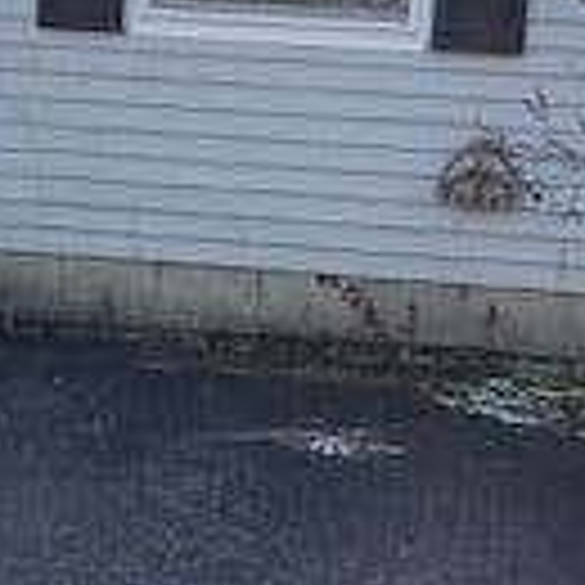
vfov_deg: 15.3
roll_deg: -2.6
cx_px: 198
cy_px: 450
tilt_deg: -11.5
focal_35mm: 113
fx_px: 2161
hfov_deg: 15.4
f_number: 1.8
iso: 25
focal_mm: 4.25
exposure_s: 1/1235
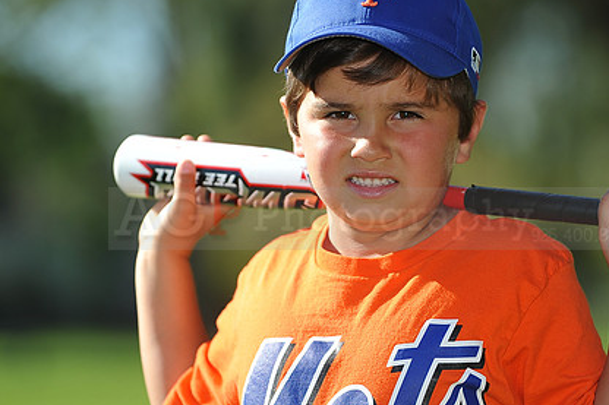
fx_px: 4718
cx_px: 354
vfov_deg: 4.9
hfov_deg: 7.4
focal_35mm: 279
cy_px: 206
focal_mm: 200
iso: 200
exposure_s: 1/1250
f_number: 4
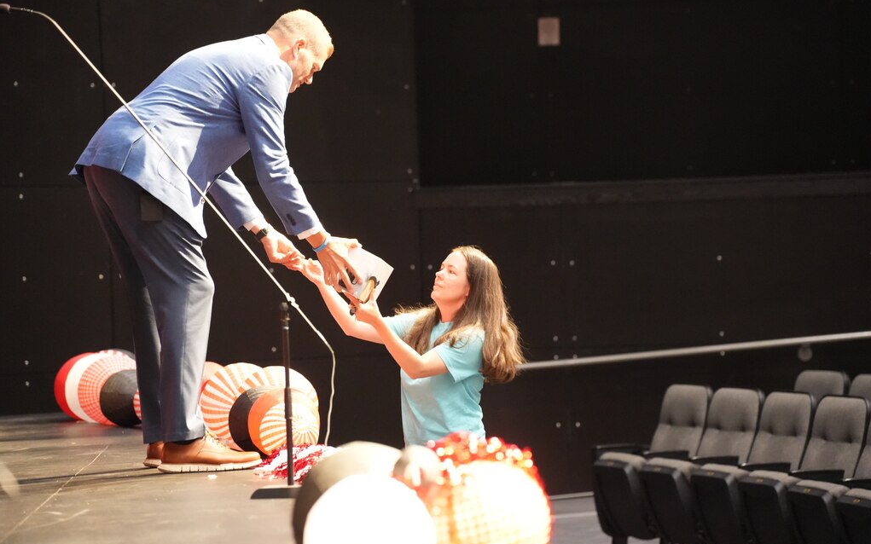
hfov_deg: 15.1
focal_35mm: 138
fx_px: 3276
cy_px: 261
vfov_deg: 9.5
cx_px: 436
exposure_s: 1/160
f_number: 3.5
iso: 12800
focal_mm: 135
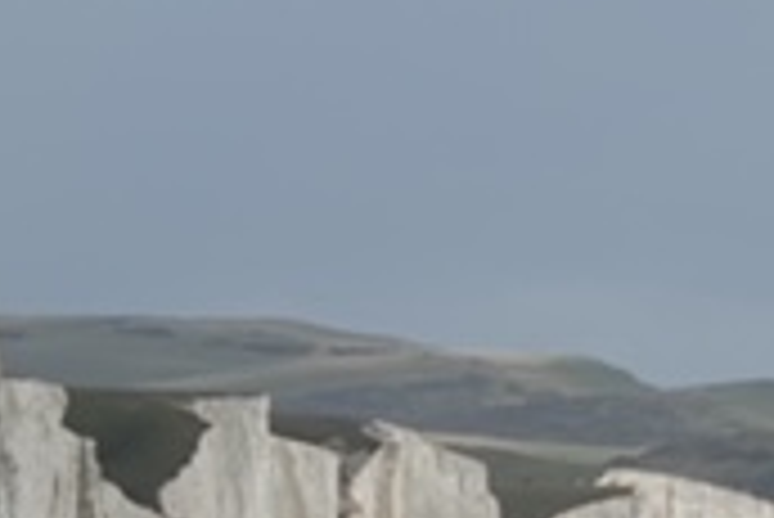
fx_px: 12351
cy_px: 360
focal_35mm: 574
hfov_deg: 3.6
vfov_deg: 2.4
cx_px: 351
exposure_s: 1/1000
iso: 100
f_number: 4.5
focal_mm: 56.39
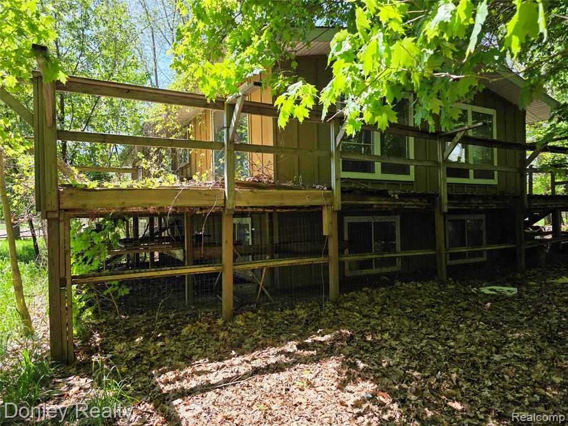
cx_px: 284
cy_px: 213
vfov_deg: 58.9
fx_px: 377
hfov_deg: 73.9
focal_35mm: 23
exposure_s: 1/359
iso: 25
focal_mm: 6.3
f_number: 1.7
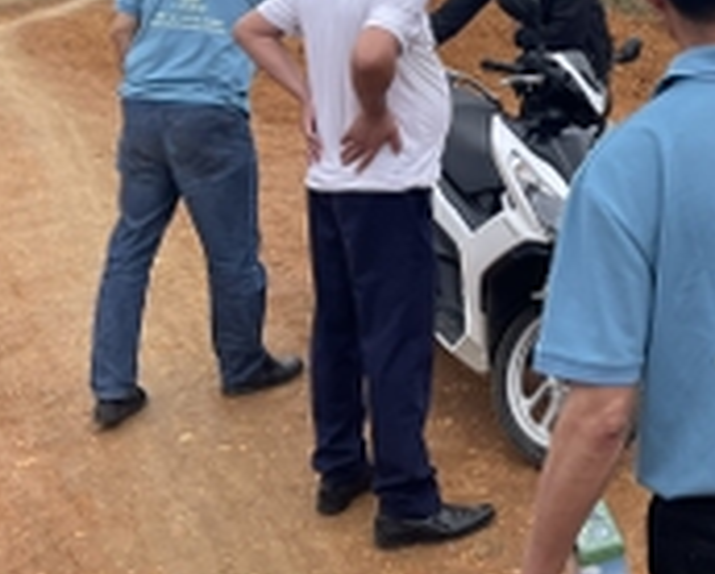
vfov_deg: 21.1
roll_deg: +4.6
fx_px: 1441
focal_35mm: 68
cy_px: -104
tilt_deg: -0.7
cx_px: 765
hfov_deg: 26.0
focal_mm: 5.1
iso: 32
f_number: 1.6
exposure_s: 1/1475
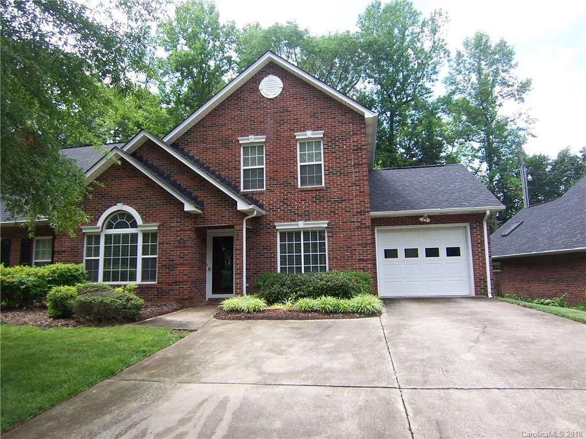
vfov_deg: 58.9
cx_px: 293
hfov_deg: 73.9
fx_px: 389
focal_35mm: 23
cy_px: 220
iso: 64
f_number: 2.8
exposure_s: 1/320
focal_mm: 3.8
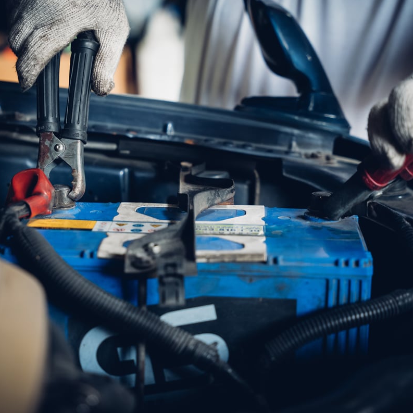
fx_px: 1215
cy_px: 205
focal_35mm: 90
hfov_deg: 19.3
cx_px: 152
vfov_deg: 19.3
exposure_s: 1/100
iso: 800
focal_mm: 70
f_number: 2.8
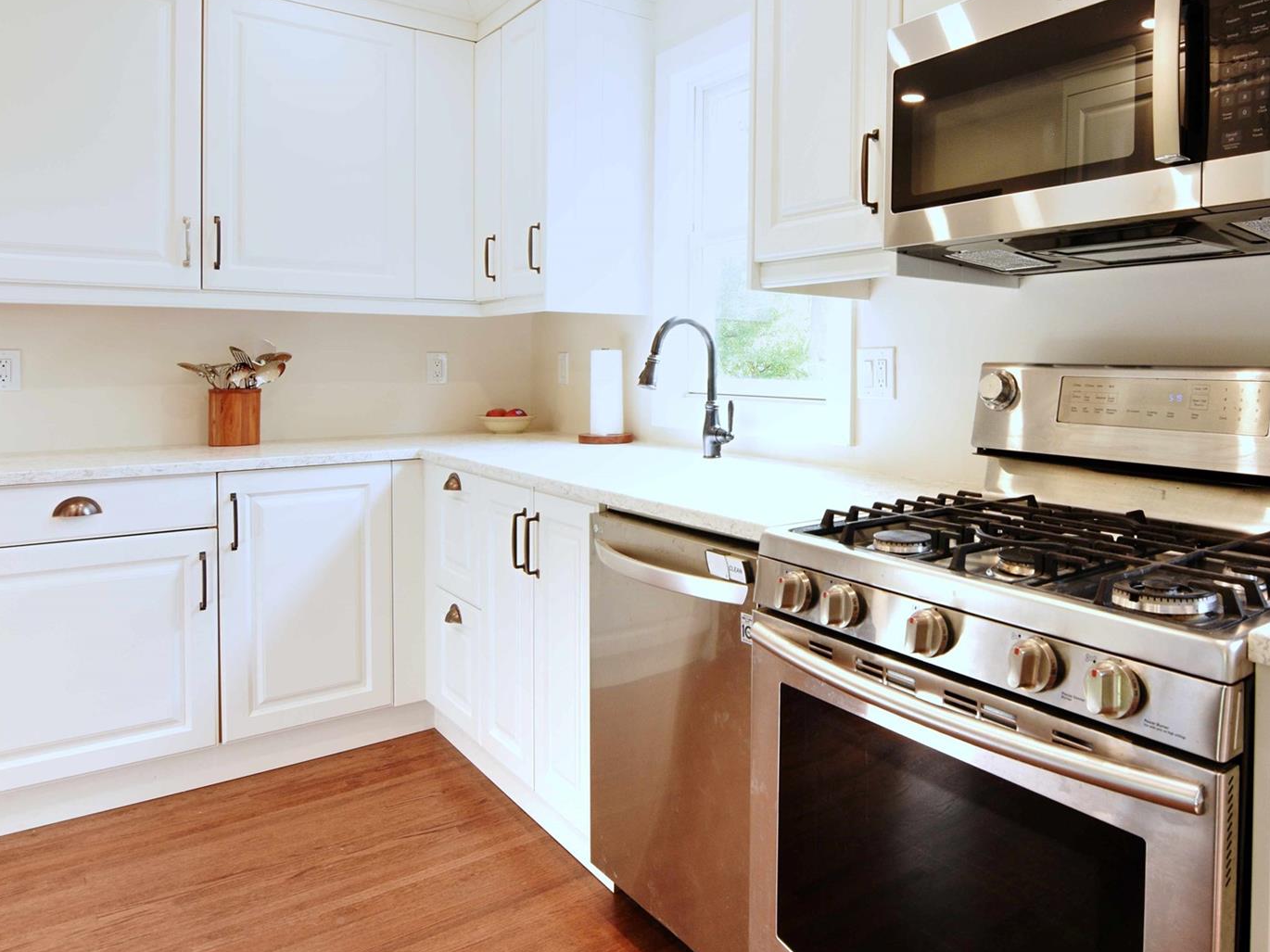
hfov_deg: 70.5
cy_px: 370
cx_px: 827
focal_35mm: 24
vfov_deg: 56.8
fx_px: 870
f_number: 9
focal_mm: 11
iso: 320
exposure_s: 1/8
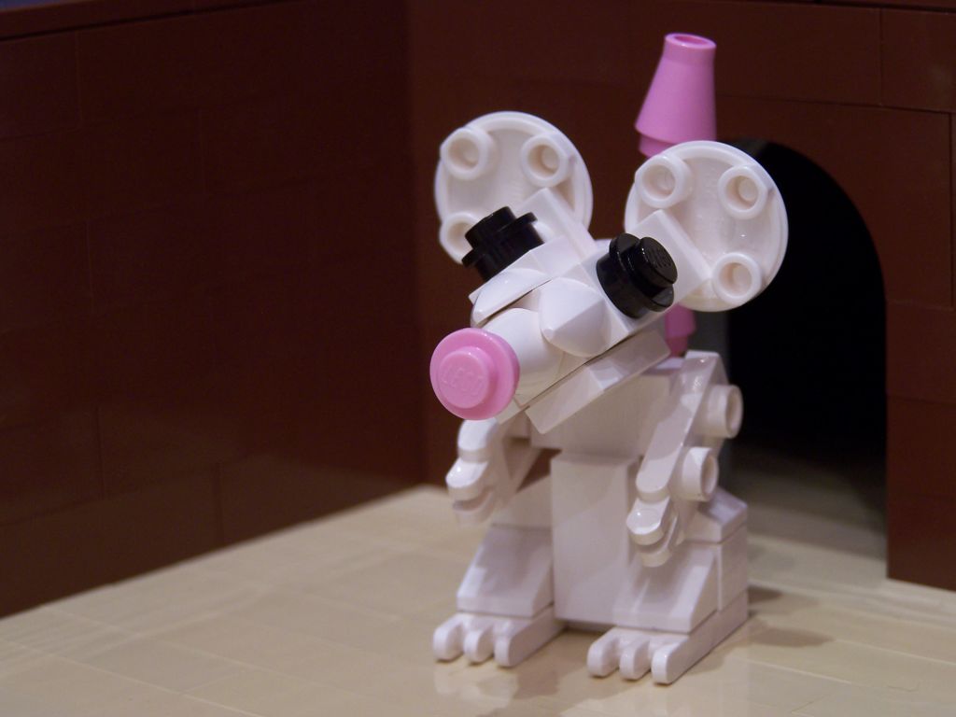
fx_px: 2900
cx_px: 478
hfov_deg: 18.7
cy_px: 358
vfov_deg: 14.1
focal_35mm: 105
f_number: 3.2
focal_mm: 17.5
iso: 80
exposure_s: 1/3
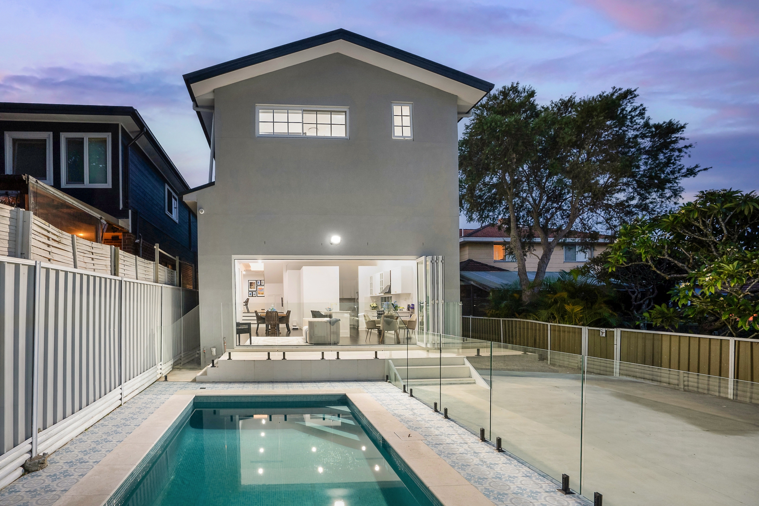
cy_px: 253
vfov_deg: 73.7
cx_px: 380
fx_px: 337
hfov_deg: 96.7
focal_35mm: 16
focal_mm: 16
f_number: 11
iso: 400
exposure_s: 1.3
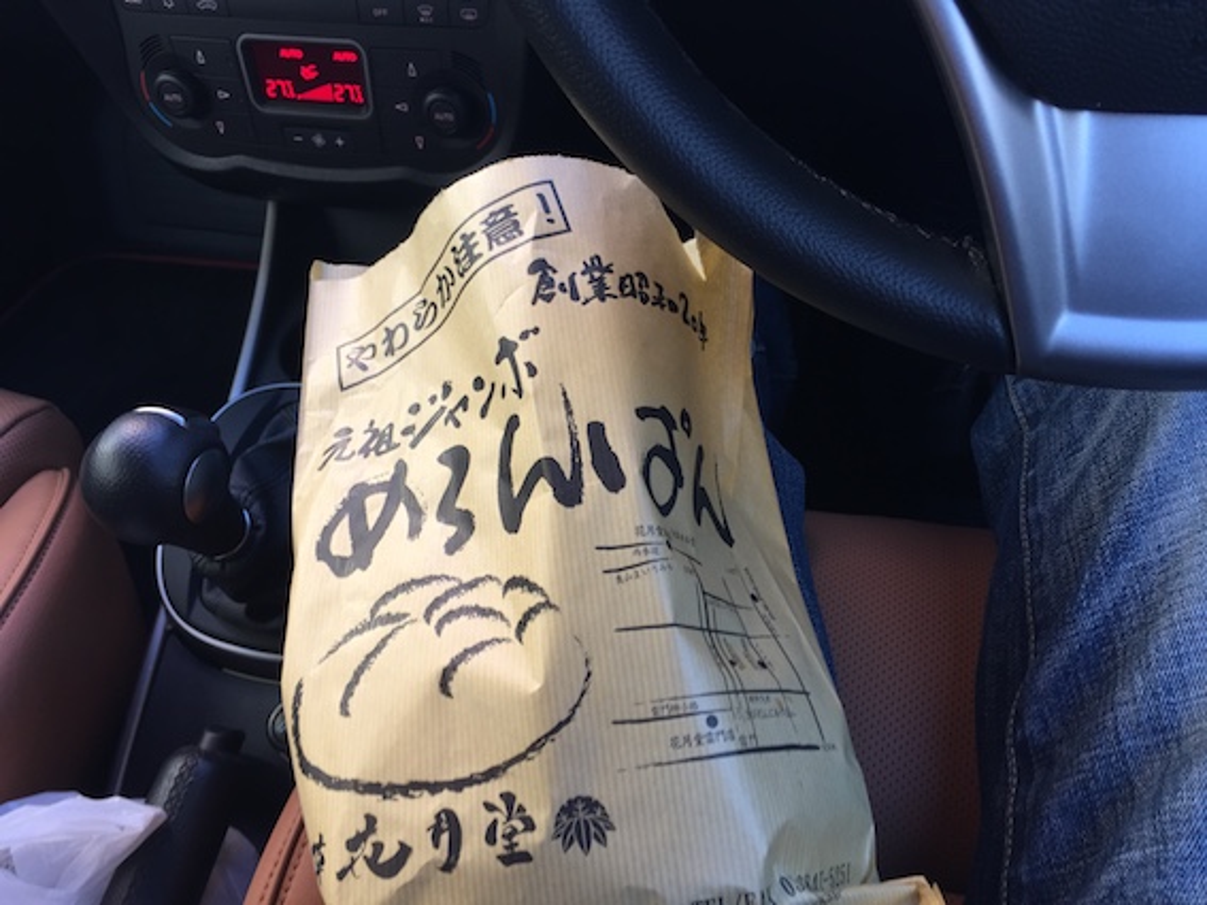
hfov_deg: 61.7
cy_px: 452
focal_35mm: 29
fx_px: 1011
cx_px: 604
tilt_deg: -49.7
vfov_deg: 48.2
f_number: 2.2
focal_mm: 4.15
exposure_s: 1/60
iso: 32
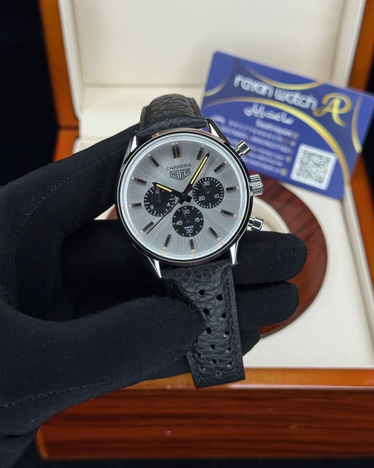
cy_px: 215
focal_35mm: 51
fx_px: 706
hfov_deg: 29.7
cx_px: 189
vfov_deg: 36.6
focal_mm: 6.76
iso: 80
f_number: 1.78
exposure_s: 1/288
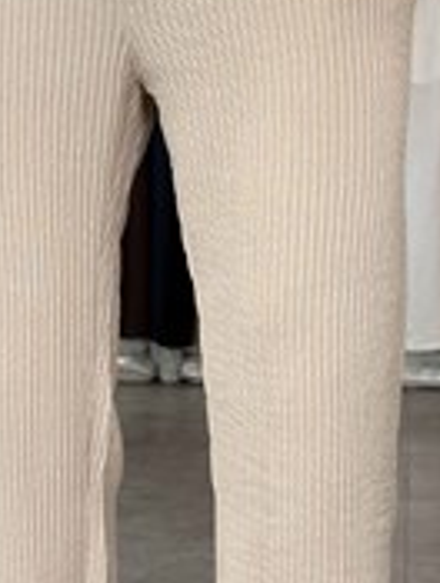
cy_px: 411
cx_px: 177
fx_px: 1233
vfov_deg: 26.4
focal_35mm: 73
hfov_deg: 20.2
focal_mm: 6.76
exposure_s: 1/178
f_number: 1.78
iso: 64
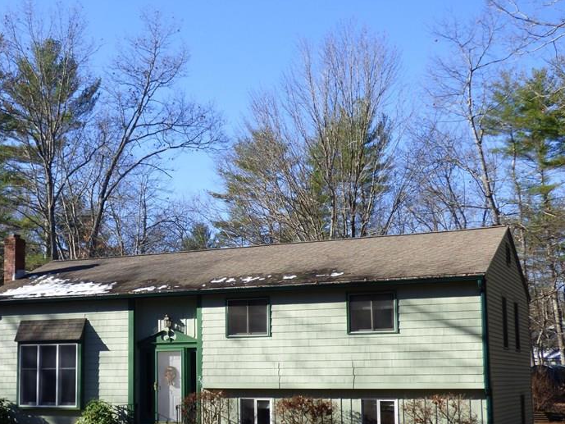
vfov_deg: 26.5
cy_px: 274
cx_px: 174
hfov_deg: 34.5
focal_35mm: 55
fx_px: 898
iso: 100
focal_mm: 6.47
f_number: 3.5
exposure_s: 1/500
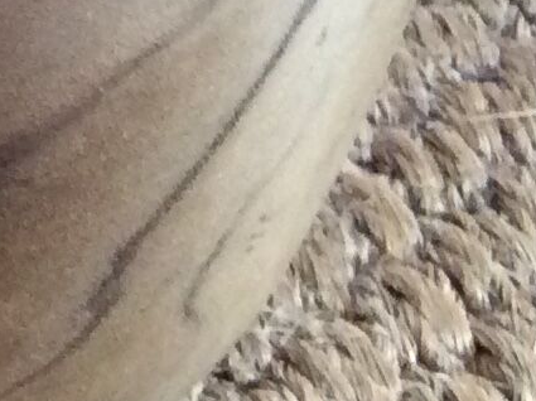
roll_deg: +4.1
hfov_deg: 9.6
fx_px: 3017
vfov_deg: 7.4
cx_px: -468
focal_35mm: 195
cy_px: -245
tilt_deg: -27.3
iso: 160
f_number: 2.4
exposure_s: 1/25
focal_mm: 3.3
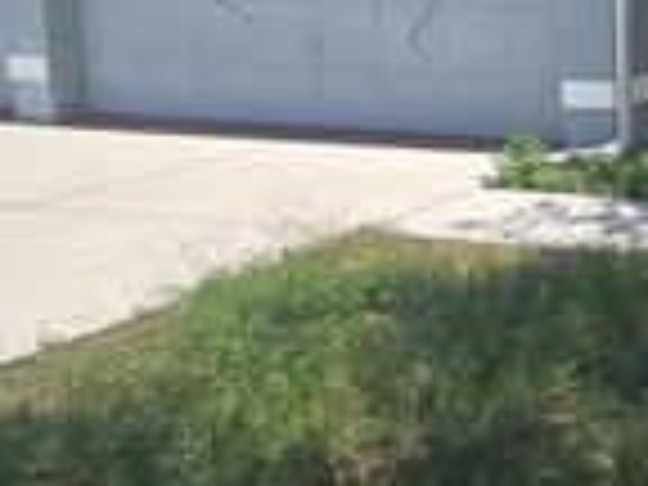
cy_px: 43
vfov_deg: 30.7
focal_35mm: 45
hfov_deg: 27.8
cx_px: 981
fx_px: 842
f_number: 2.2
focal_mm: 2.2
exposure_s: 1/1283
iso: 50
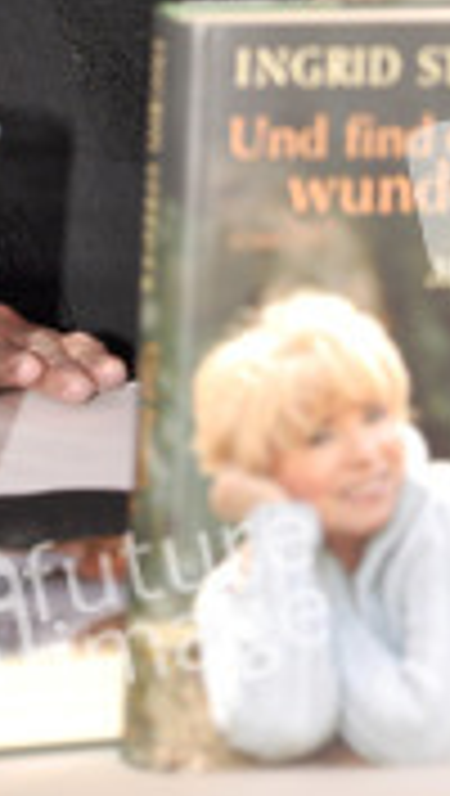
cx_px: 230
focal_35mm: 355
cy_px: -54
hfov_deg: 3.4
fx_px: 7506
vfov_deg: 6.1
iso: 400
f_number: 6.3
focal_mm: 100
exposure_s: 1/200
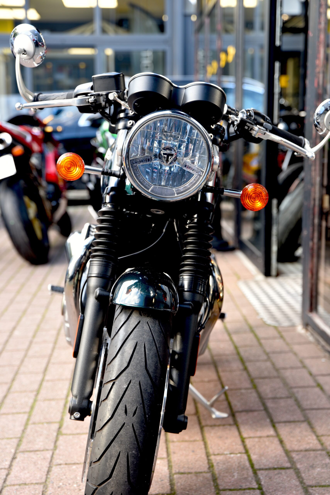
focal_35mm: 62
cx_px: 165
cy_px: 248
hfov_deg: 21.9
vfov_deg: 32.4
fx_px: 852
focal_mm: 62
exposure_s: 1/60
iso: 200
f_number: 4
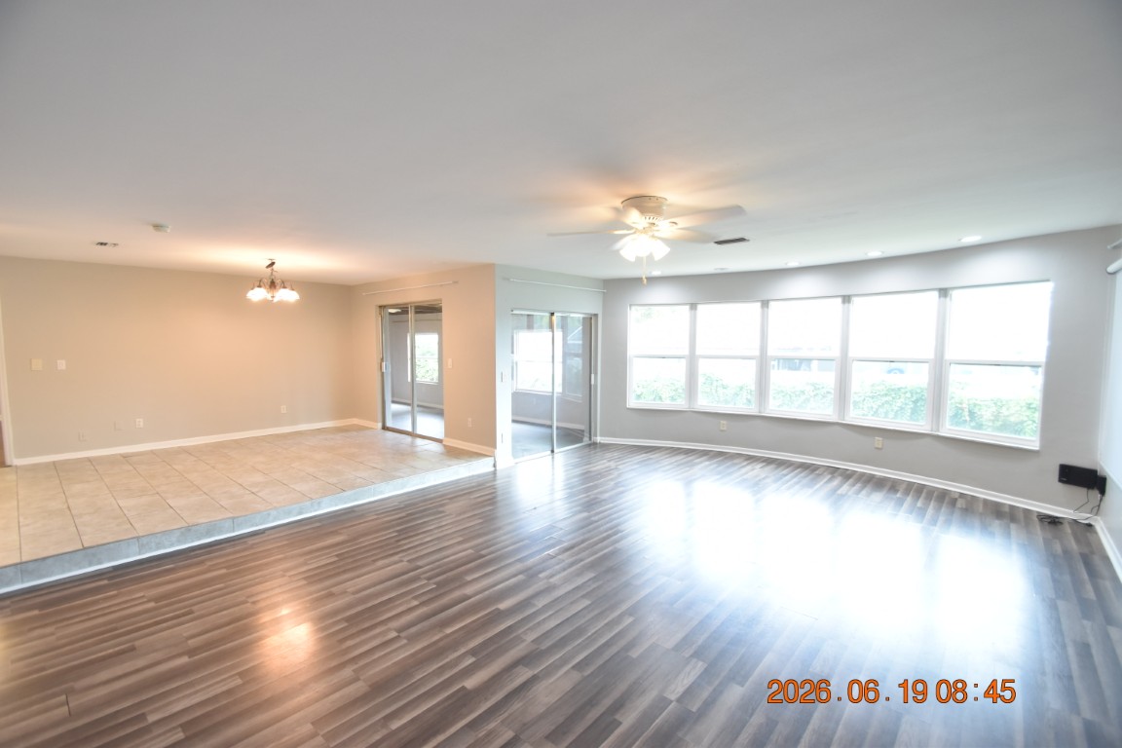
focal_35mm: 15
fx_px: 467
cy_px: 374
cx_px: 561
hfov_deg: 100.4
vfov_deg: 77.3
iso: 800
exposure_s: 1/45
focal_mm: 10
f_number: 3.5
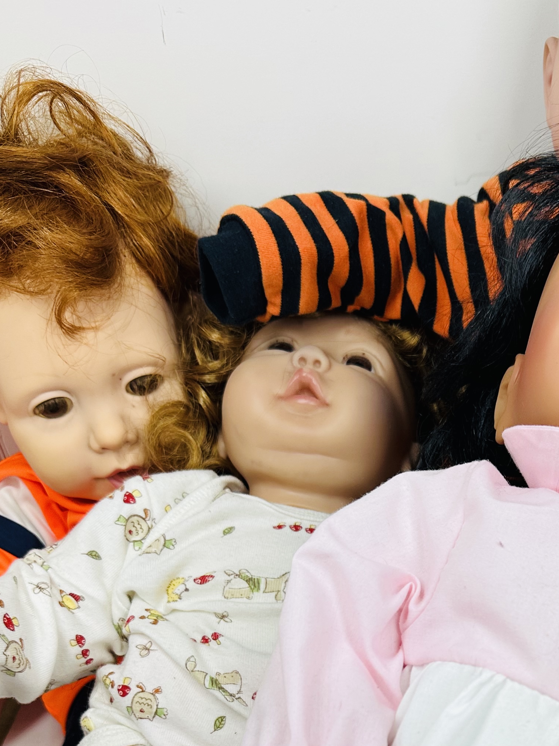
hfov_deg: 29.5
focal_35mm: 48
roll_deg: +4.1
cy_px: 732
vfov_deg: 36.1
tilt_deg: -43.6
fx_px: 1034
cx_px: 455
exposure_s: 1/797
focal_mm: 6.86
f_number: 1.78
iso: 80
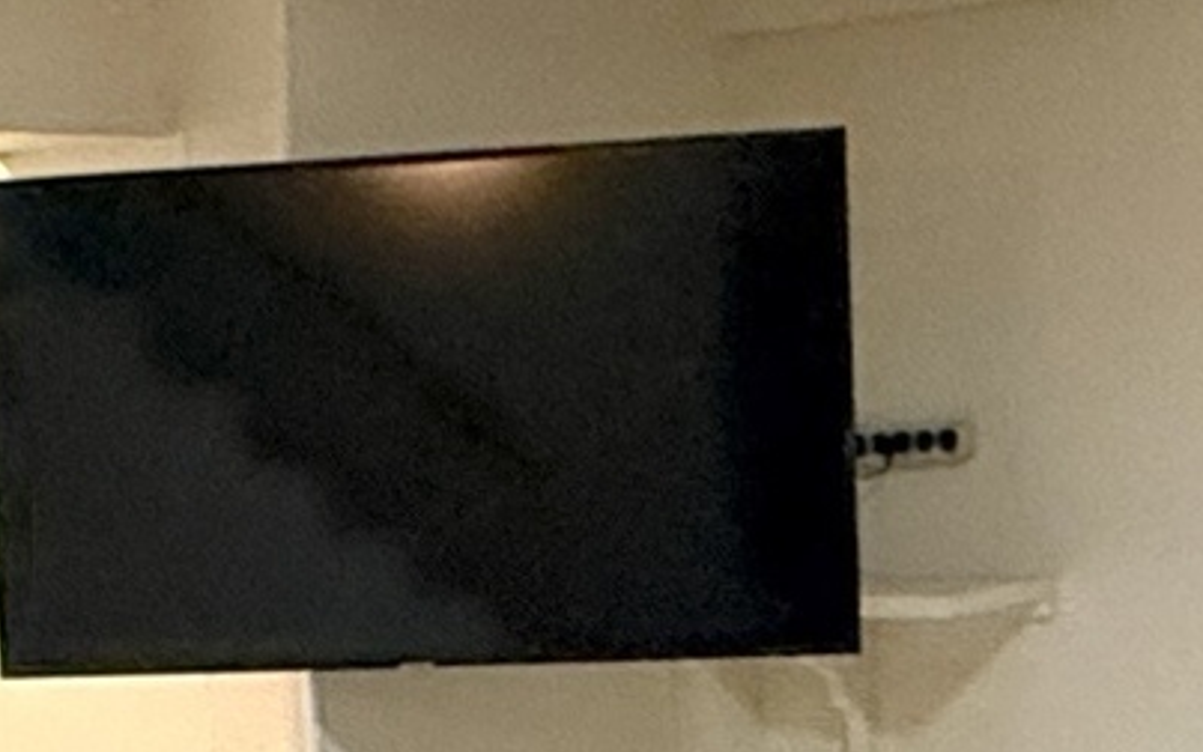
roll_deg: +2.8
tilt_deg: -6.9
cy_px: 853
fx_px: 3705
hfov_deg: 18.3
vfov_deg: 11.4
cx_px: 278
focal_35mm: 113
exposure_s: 1/60
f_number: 2.2
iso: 400
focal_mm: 2.22
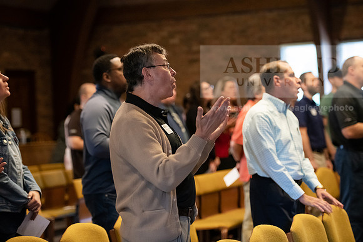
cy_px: 121
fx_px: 988
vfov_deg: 14.0
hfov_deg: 20.8
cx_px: 182
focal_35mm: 98
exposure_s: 1/200
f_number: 2.8
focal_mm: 98
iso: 4000
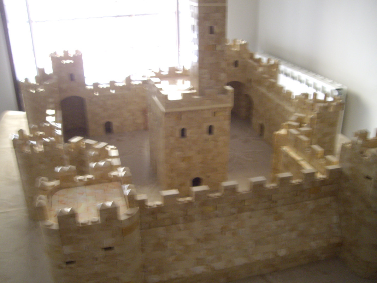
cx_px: 188
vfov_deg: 37.7
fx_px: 414
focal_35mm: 38
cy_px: 142
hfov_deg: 49.0
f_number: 2.7
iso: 200
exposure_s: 1/15
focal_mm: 6.2
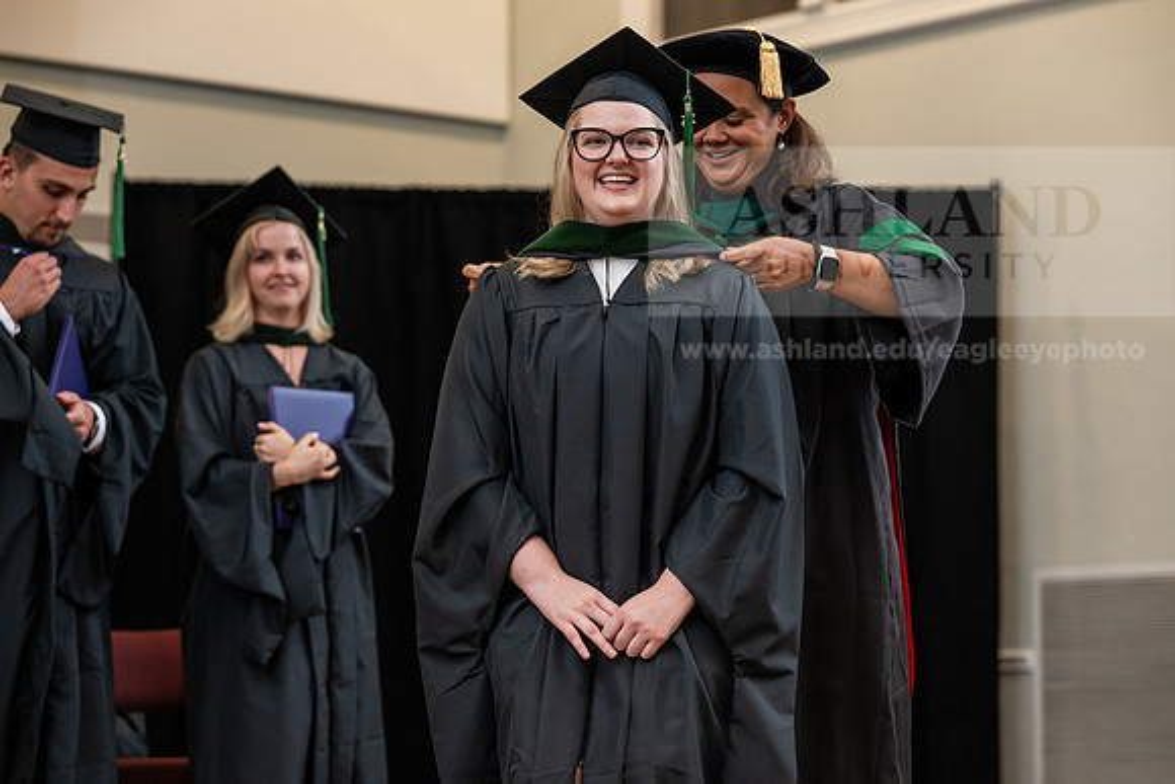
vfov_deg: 14.4
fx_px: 3101
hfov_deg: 21.5
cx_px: 588
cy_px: 392
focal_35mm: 95
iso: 1600
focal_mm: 95
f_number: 3.5
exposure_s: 1/200
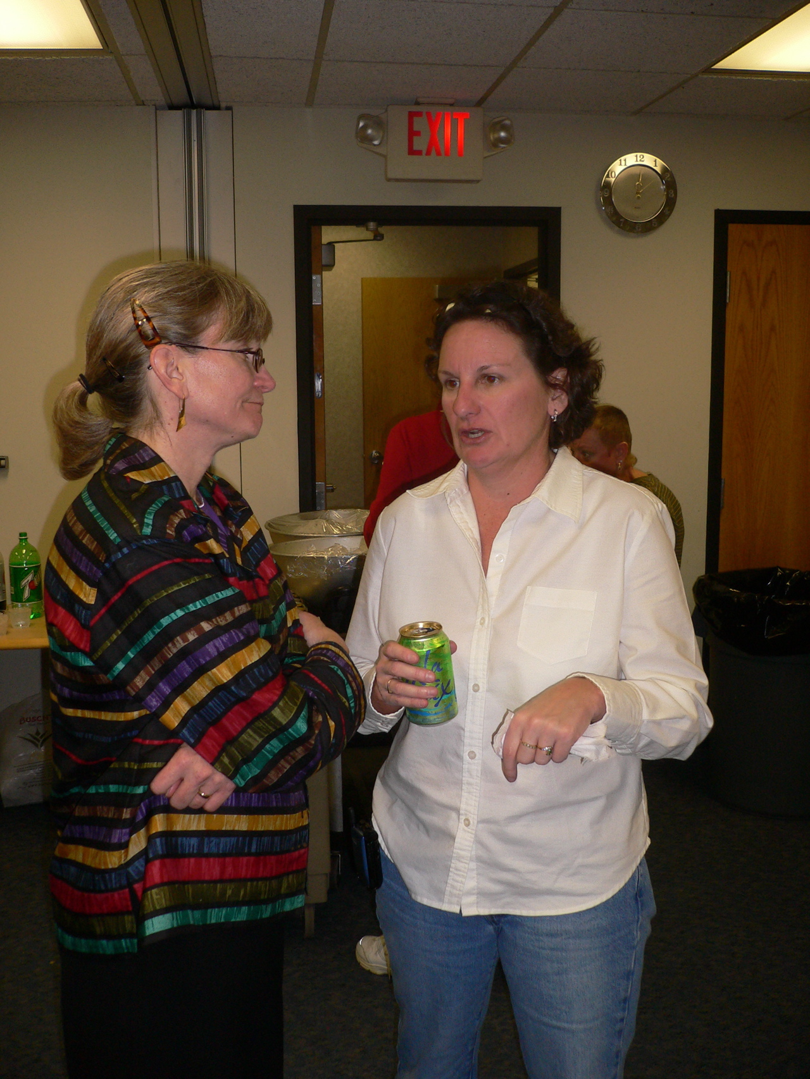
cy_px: 540
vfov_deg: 52.6
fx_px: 1092
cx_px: 405
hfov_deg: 40.7
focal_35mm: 35
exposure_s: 1/60
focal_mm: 5.8
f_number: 2.8
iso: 100
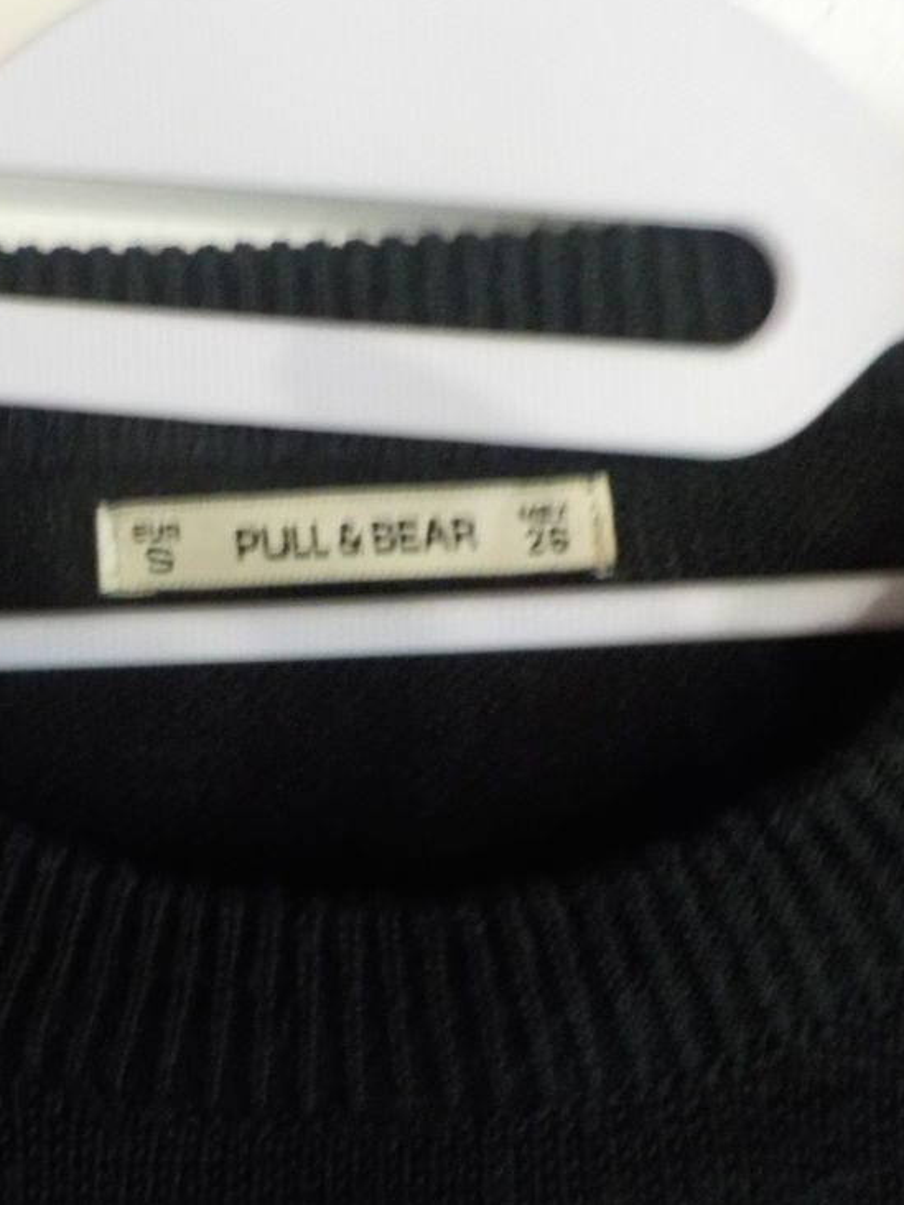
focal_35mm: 41
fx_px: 1428
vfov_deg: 45.8
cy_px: 593
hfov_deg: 34.3
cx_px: 217
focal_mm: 4.1
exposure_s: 1/8
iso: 720
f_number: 3.3
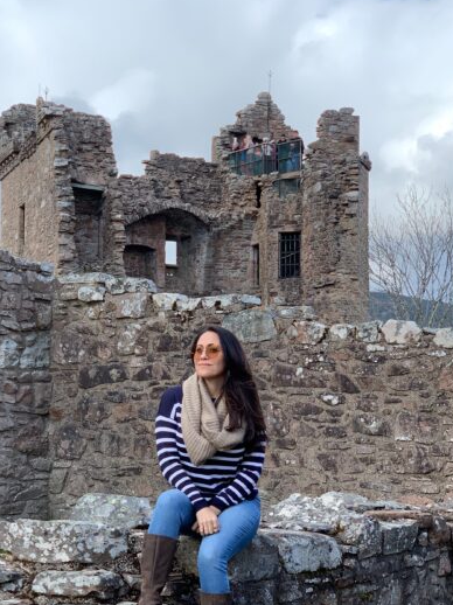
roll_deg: -1.1
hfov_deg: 19.6
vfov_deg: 25.8
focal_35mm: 75
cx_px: 176
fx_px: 1310
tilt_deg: +3.0
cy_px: 409
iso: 16
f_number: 2.4
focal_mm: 6
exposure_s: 1/284
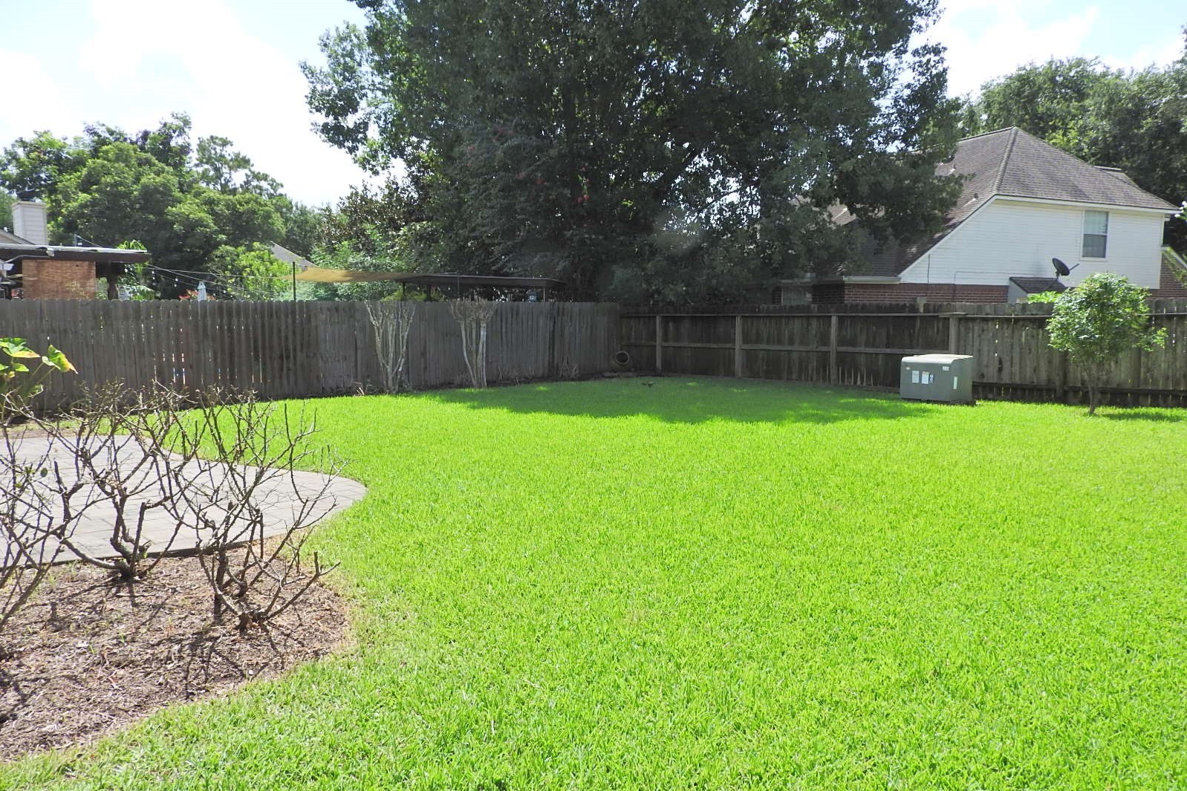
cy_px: 422
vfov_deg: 51.2
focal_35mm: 25
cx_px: 594
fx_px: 824
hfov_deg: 71.5
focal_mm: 4.3
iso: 100
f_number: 3.3
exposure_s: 1/800
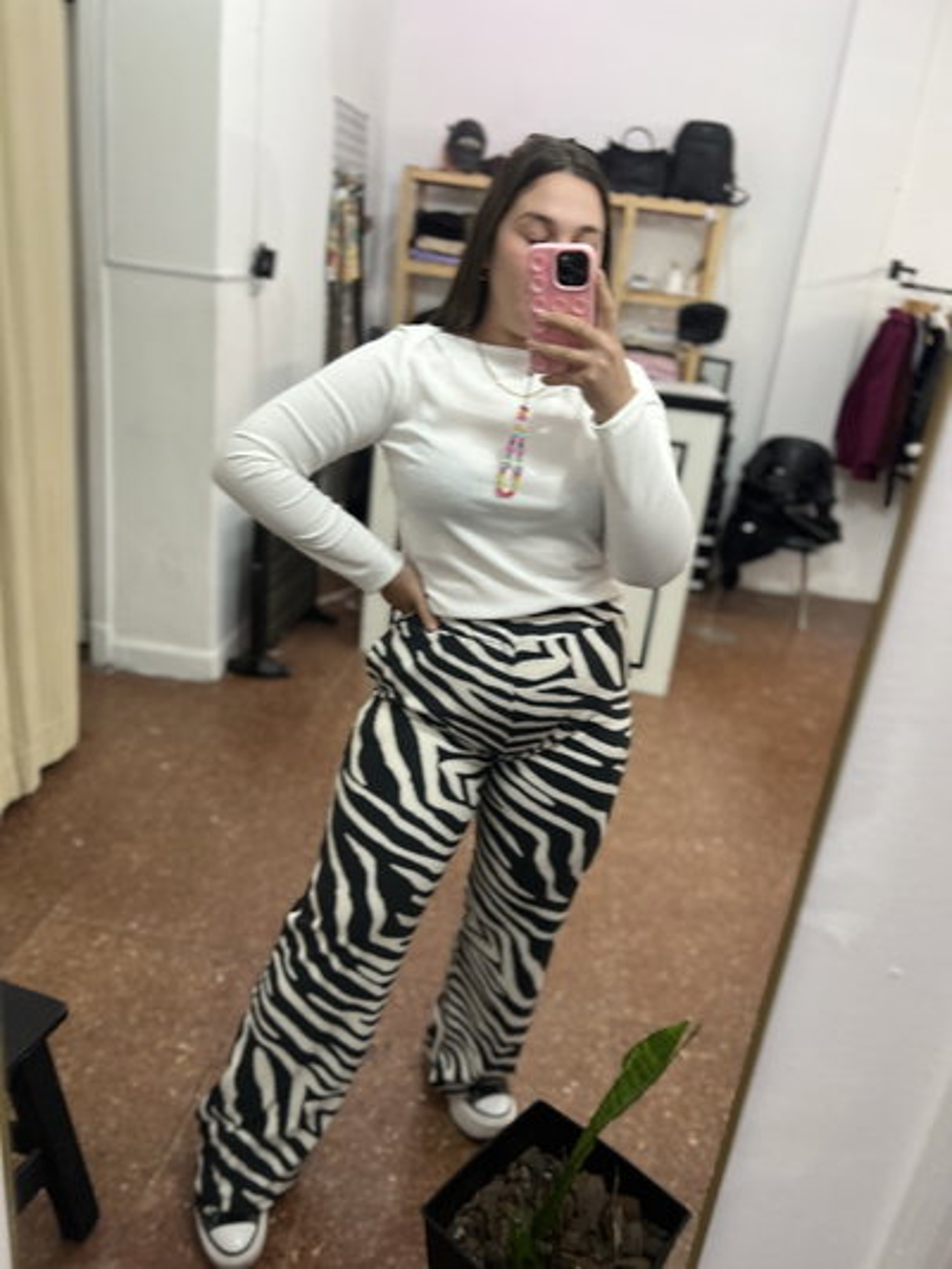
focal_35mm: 26
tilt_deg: -19.7
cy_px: 634
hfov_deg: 53.1
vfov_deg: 67.3
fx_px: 953
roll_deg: -9.4
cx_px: 476
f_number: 1.5
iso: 125
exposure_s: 1/100
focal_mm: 5.7
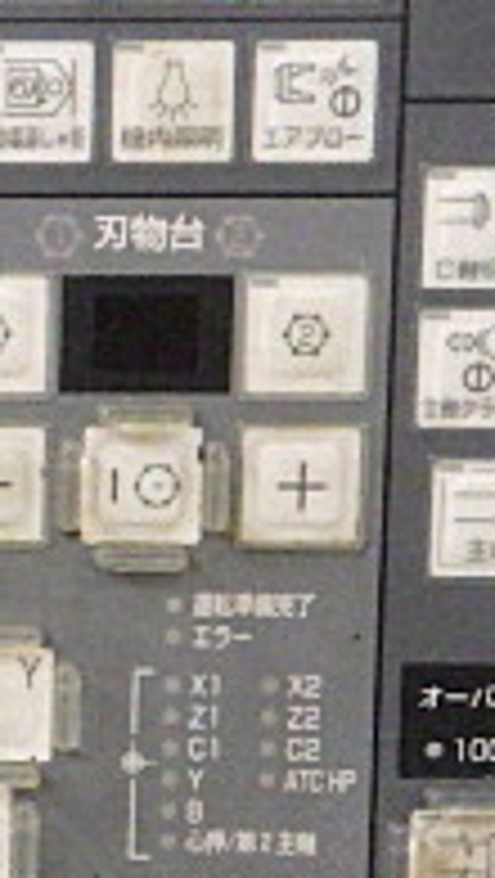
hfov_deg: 11.3
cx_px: -374
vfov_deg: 21.3
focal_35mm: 100
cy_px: 567
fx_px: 2328
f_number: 3.5
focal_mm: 5
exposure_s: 1/45
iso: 640
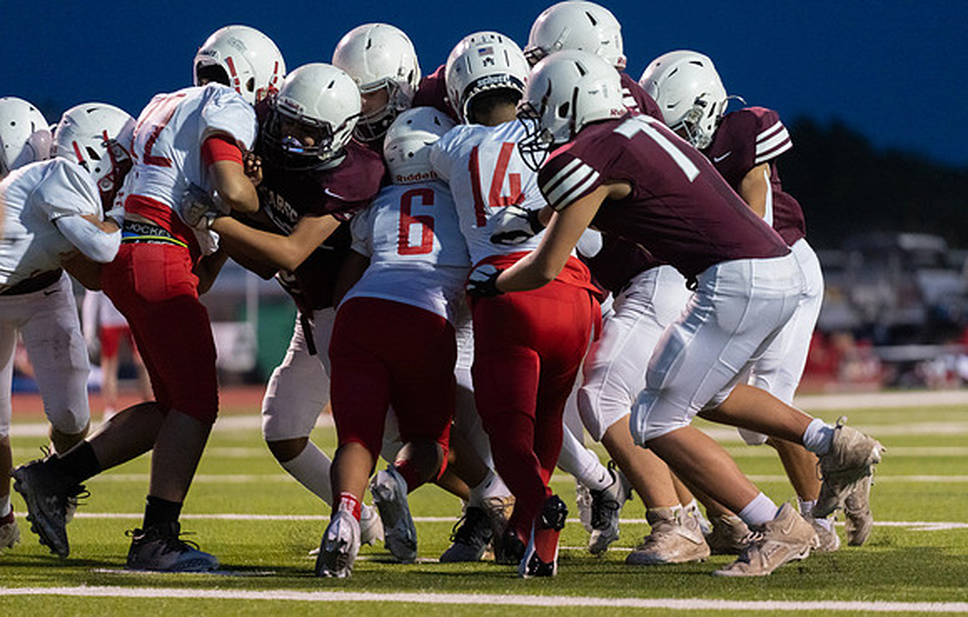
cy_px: 337
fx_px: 5618
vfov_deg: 6.3
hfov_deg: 9.8
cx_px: 506
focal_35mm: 212
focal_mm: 200
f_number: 2.8
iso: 5000
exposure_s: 1/1000
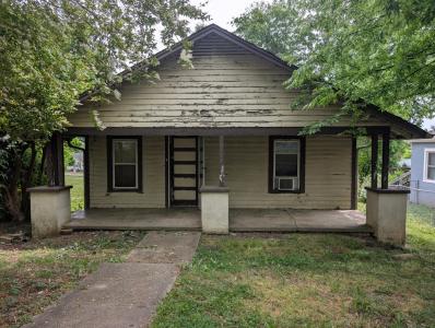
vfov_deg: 57.0
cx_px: 218
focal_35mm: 24
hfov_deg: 71.5
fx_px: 302
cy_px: 164
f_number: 1.68
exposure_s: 1/490
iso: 18
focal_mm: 6.9
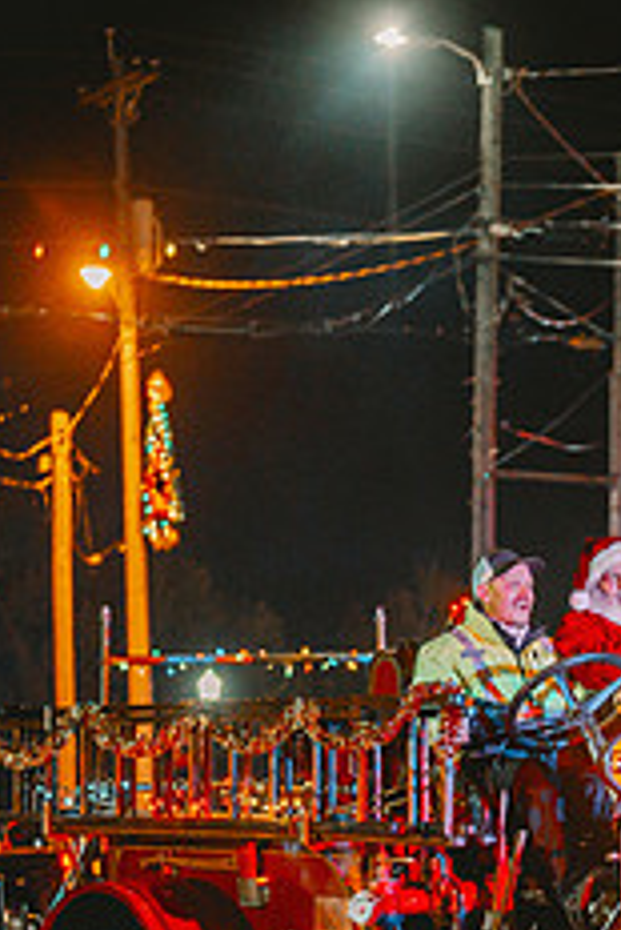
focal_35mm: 125
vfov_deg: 16.2
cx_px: 721
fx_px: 3229
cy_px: 766
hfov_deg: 10.8
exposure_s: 1/320
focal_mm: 50
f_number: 1.8
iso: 2500
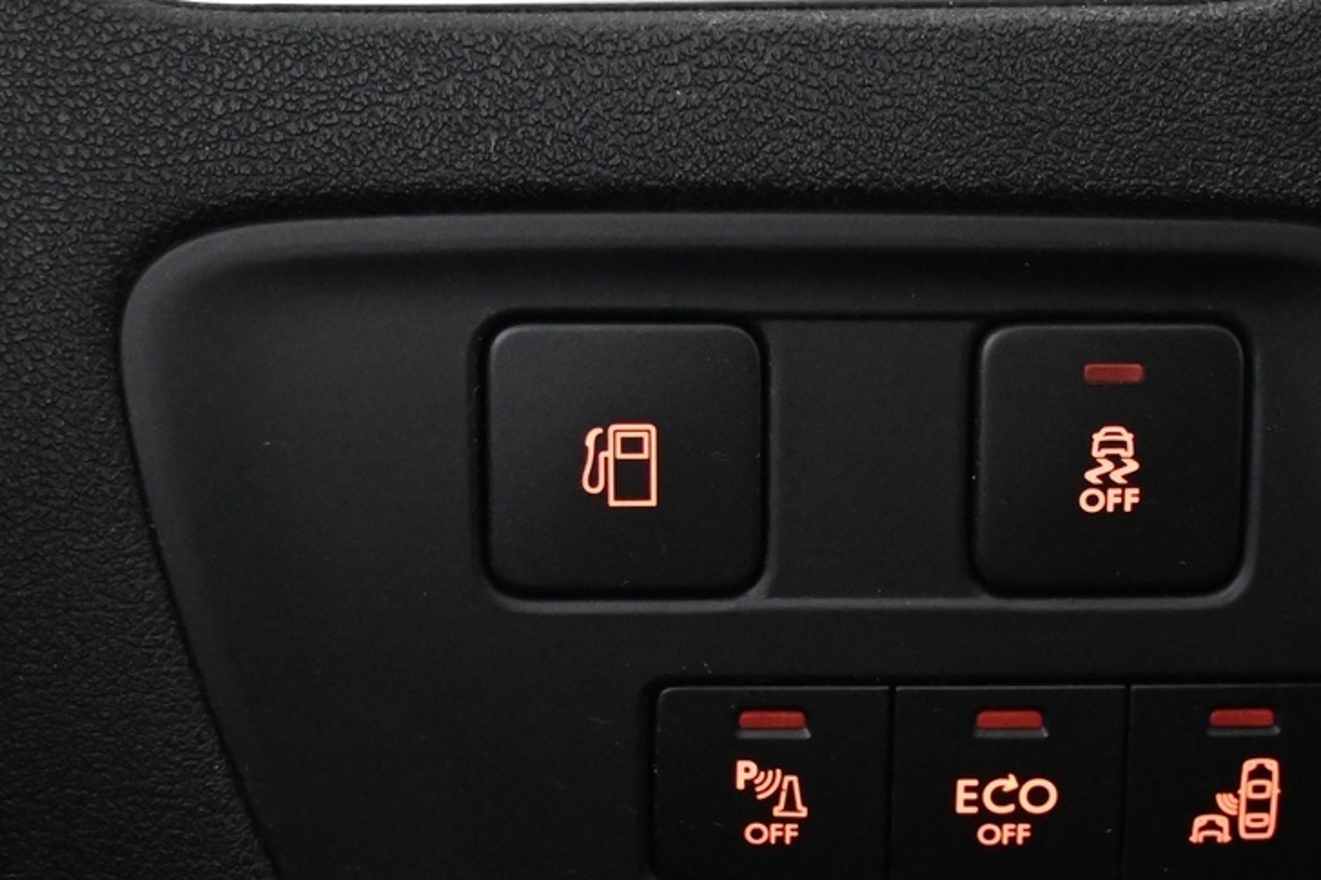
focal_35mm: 70
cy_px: 577
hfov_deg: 28.7
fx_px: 2572
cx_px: 807
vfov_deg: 19.4
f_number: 4
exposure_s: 1/30
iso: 5600
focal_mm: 21
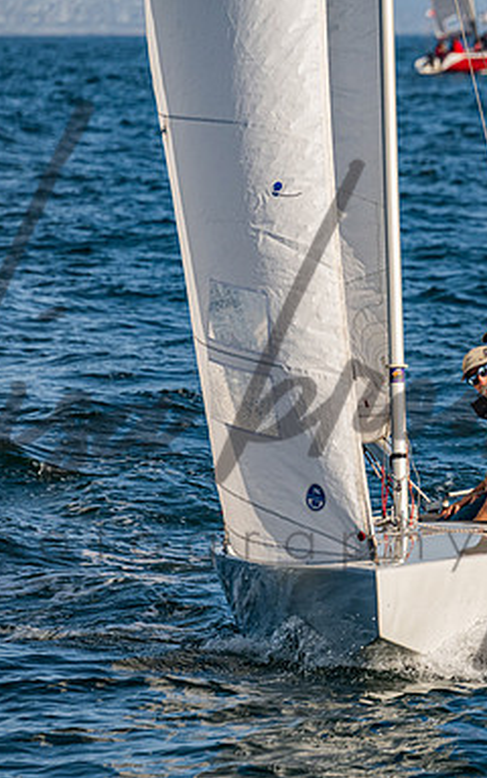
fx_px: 7772
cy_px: 432
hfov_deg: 3.6
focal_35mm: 366
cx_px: 356
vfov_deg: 5.7
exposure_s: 1/1600
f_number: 6.3
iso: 400
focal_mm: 200
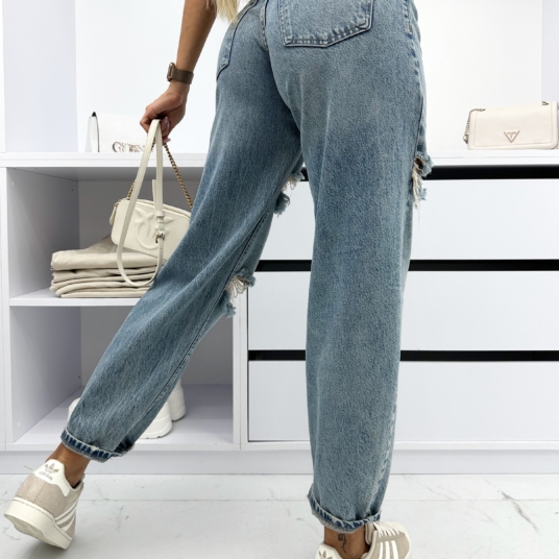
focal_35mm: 29
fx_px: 530
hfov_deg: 55.6
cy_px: 241
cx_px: 278
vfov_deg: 55.4
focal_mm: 6.86
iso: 80
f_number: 1.8
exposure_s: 1/470
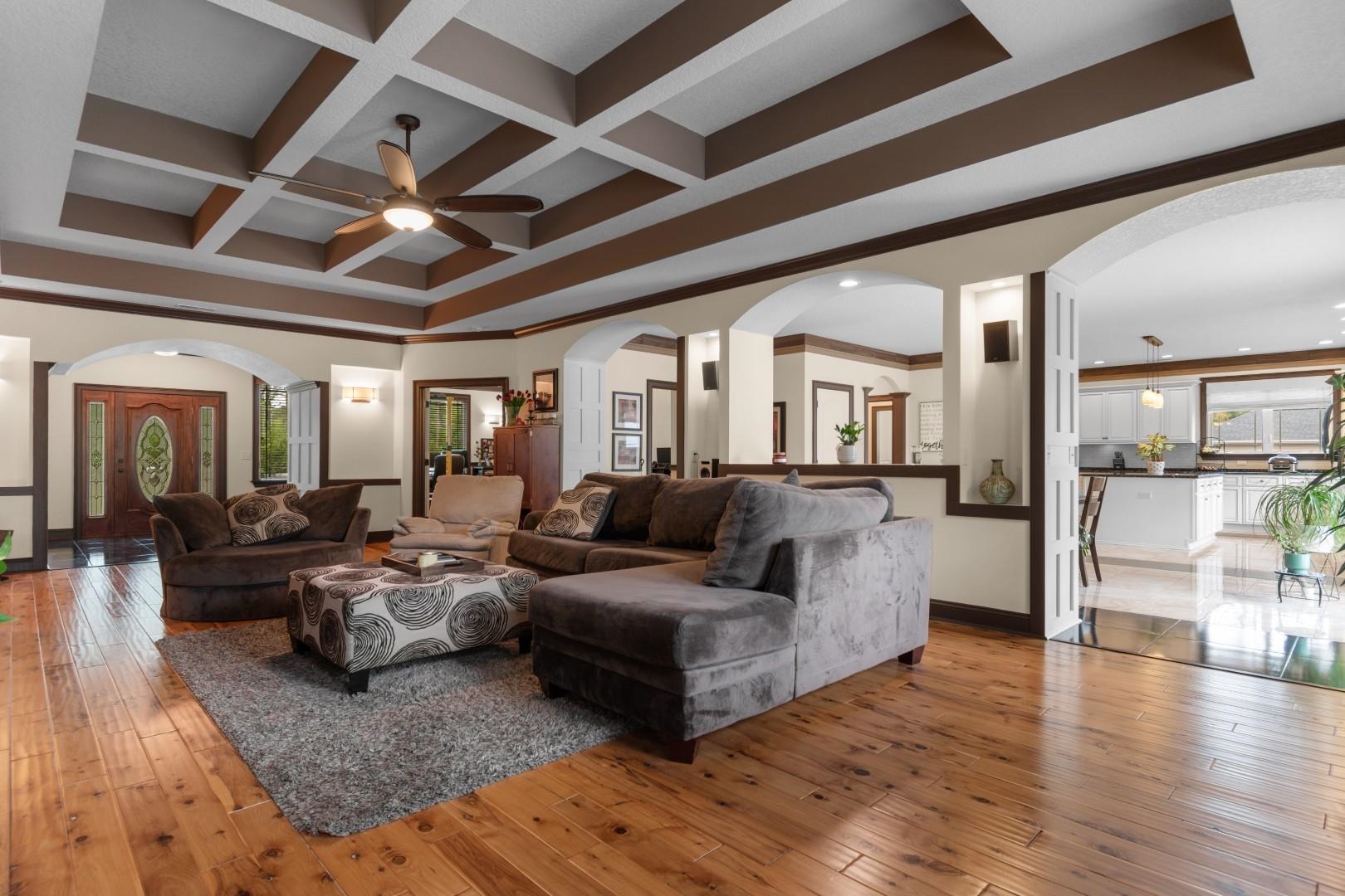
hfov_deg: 90.0
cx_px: 672
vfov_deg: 67.4
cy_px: 448
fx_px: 672
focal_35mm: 18
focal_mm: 12
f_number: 4.8
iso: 100
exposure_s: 2
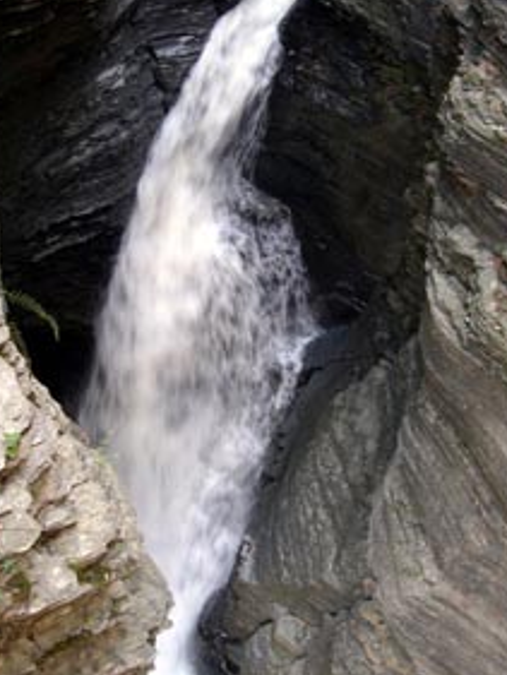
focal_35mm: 54
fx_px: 1054
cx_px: 247
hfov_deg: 27.1
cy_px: 293
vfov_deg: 35.5
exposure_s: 1/30
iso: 125
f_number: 2.8
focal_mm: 8
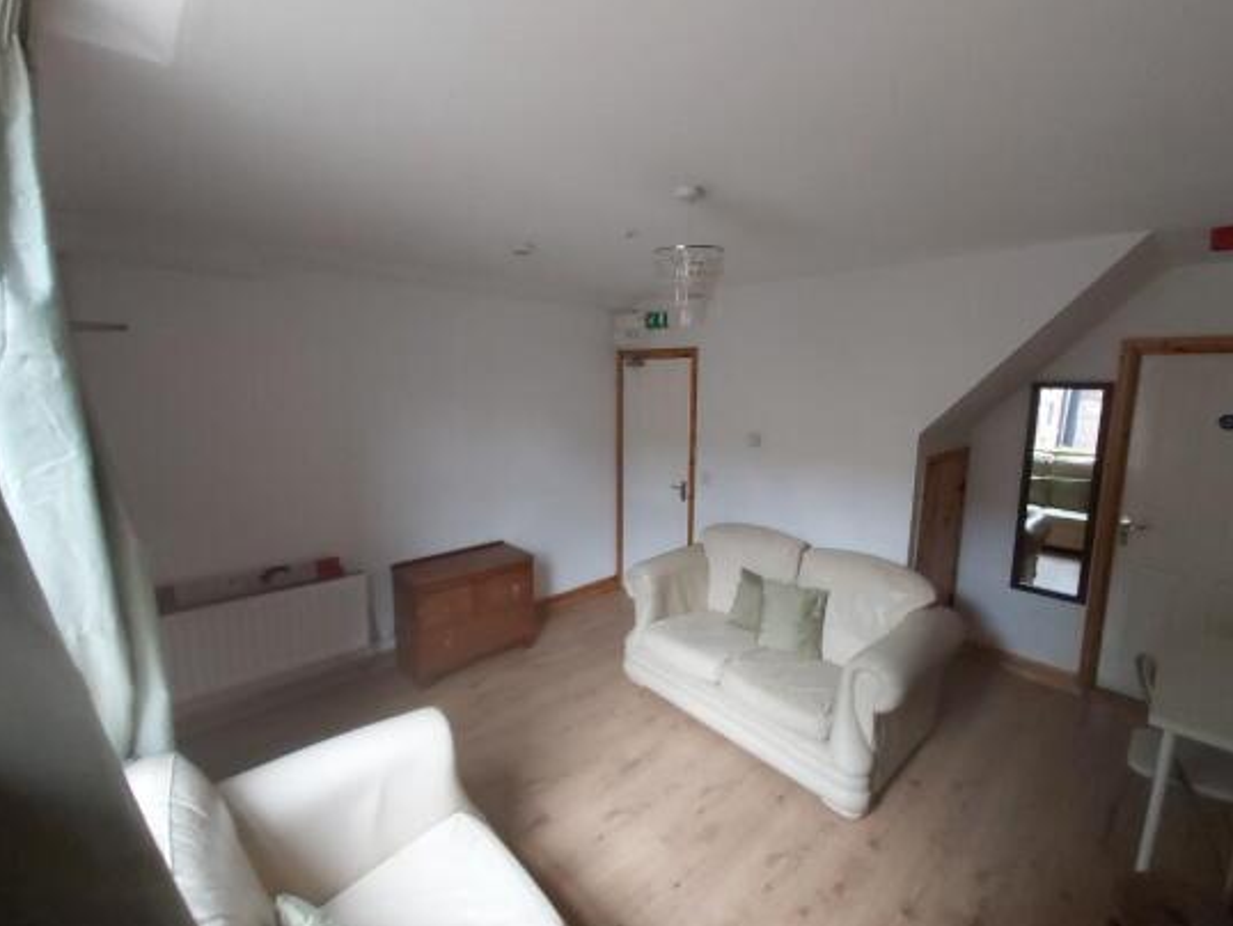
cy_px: 453
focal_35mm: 13
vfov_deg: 89.9
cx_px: 659
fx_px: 463
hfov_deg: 106.0
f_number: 2.2
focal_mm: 1.42
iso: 200
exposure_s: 1/33
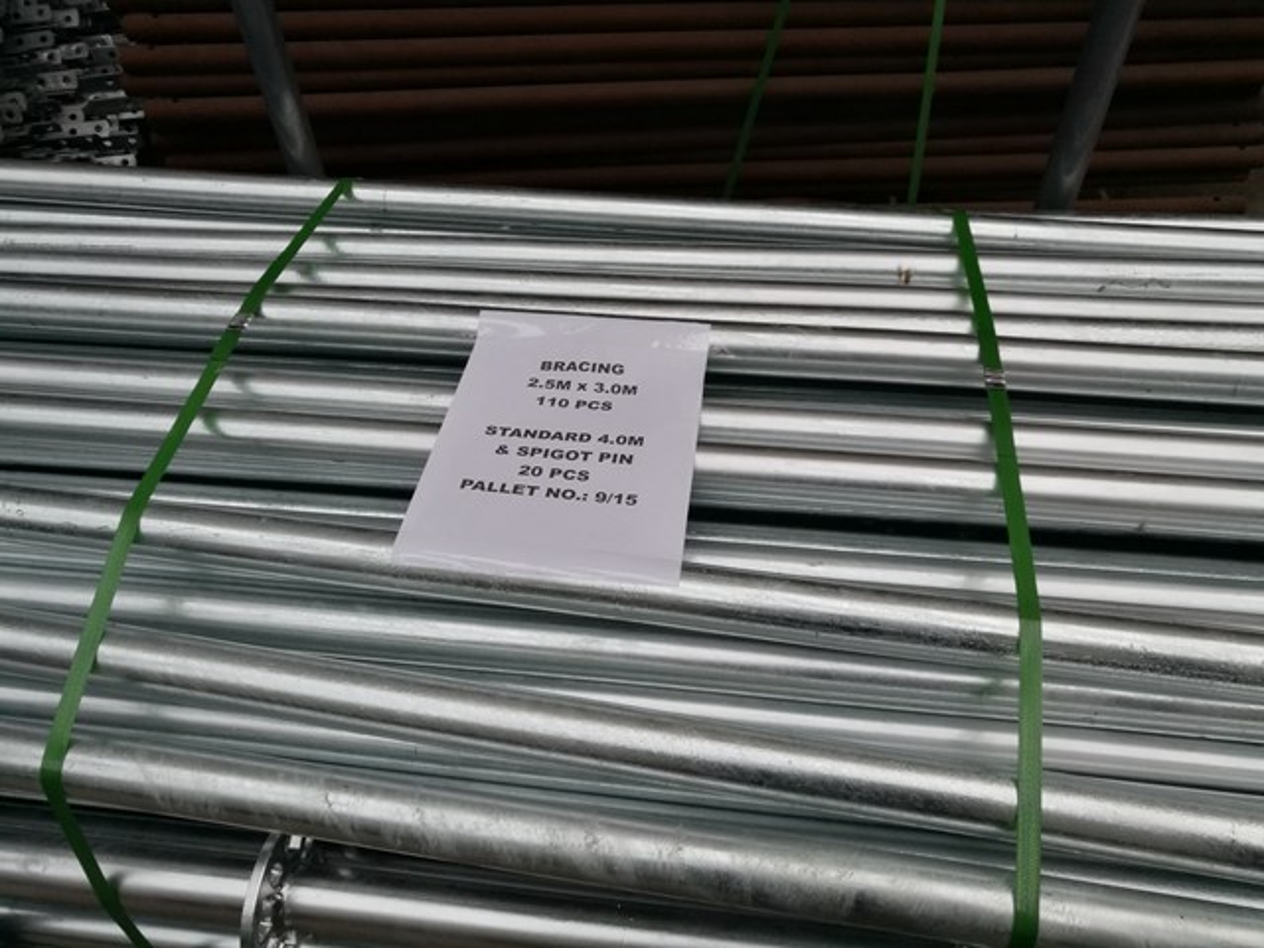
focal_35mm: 27
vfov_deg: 51.4
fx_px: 986
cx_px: 632
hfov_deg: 65.3
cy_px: 474
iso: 160
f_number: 2.2
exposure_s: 1/40
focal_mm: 4.5
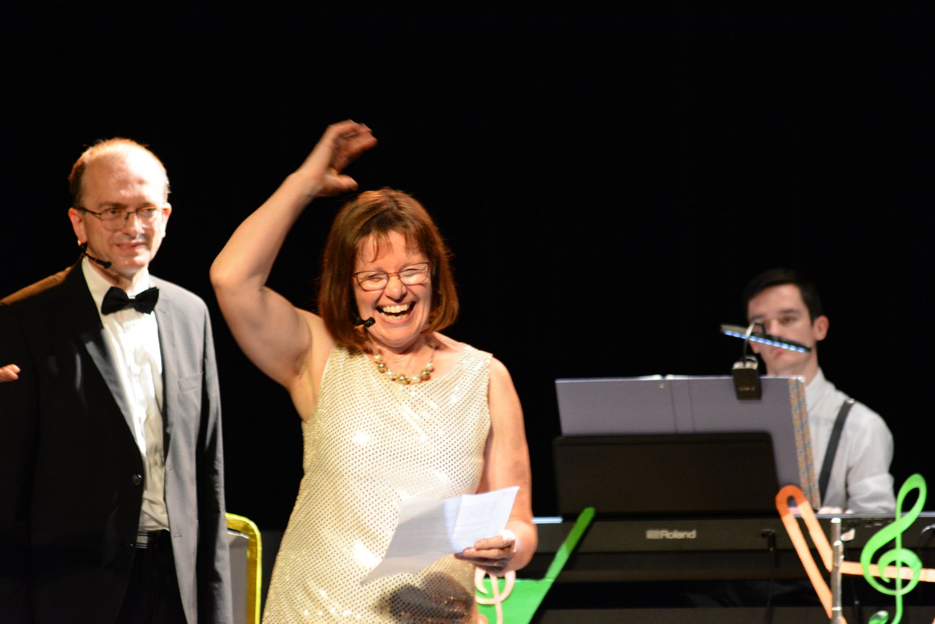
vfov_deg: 5.4
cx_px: 468
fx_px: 6622
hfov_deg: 8.1
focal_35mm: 255
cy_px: 312
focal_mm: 170
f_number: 4.5
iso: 3200
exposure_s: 1/60
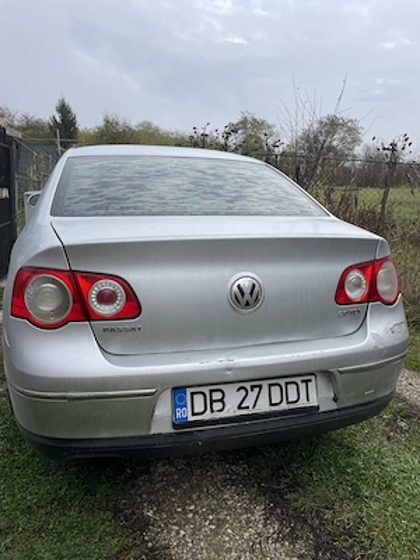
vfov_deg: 67.3
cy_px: 280
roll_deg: -0.7
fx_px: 421
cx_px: 210
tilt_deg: -11.9
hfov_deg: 53.1
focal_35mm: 26
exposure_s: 1/972
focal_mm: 4.2
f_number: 1.6
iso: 32
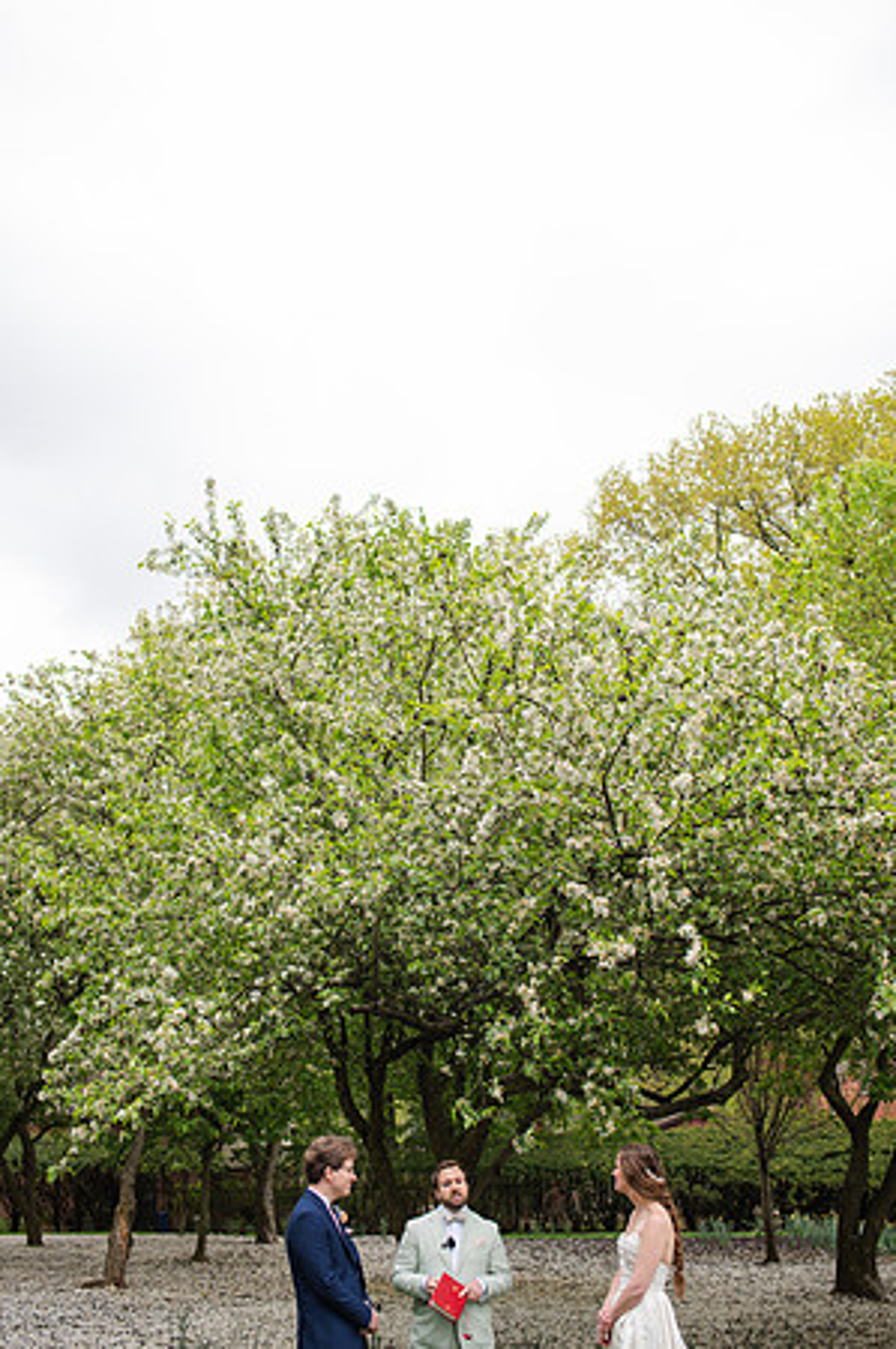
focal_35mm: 35
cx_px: 448
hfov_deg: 37.8
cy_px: 674
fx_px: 1310
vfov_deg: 54.5
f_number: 3.2
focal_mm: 35
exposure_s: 1/640
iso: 100
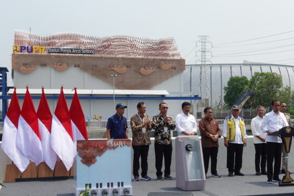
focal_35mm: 53
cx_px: 162
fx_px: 433
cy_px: 115
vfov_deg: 25.5
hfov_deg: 37.5
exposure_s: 1/500
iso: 125
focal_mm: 15.52
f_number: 5.6
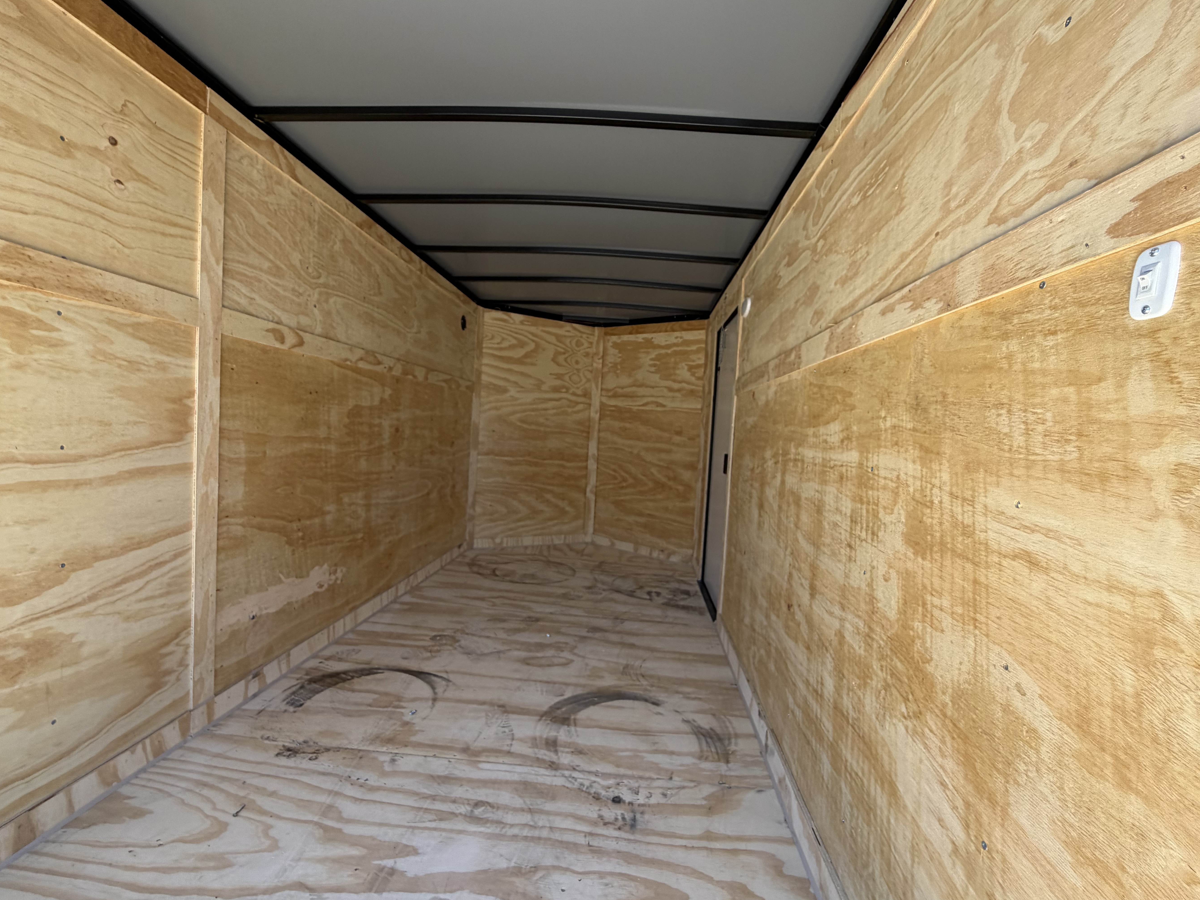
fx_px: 520
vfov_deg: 81.7
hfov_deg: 98.2
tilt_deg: -4.5
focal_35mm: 15
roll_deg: -3.6
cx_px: 612
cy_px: 455
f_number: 2.2
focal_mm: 2.22
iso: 64
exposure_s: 1/482
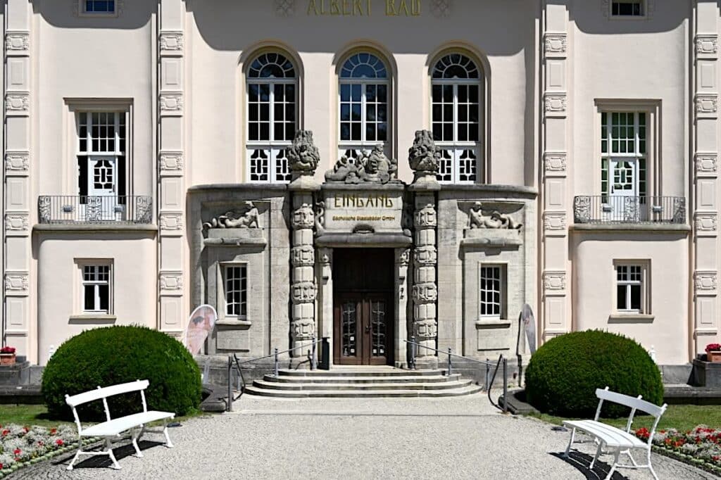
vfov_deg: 36.8
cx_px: 360
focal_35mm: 36
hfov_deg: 53.1
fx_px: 721
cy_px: 240
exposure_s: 1/500
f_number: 8
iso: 100
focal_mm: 36
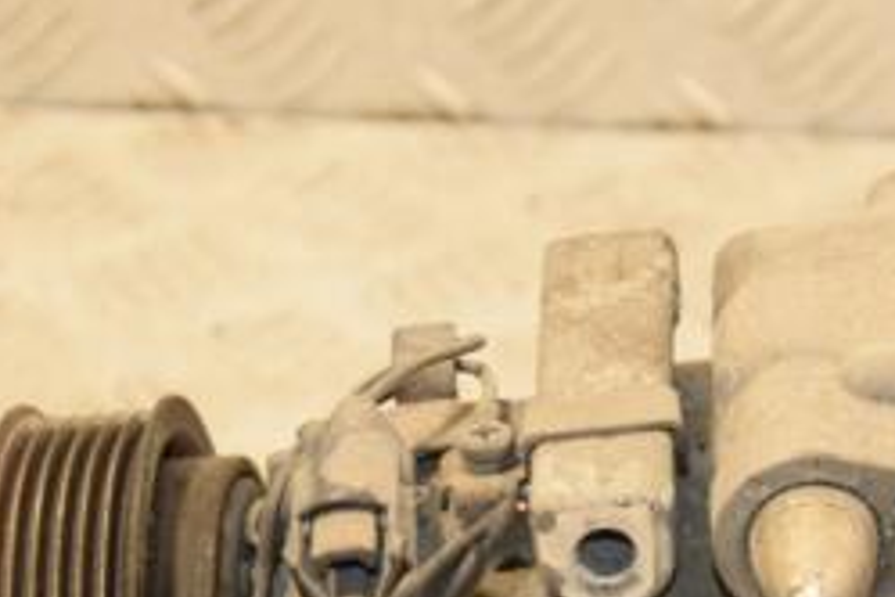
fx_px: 4674
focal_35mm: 188
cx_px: 633
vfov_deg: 7.2
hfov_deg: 10.9
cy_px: 712
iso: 800
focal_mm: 52
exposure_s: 1/160
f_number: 5
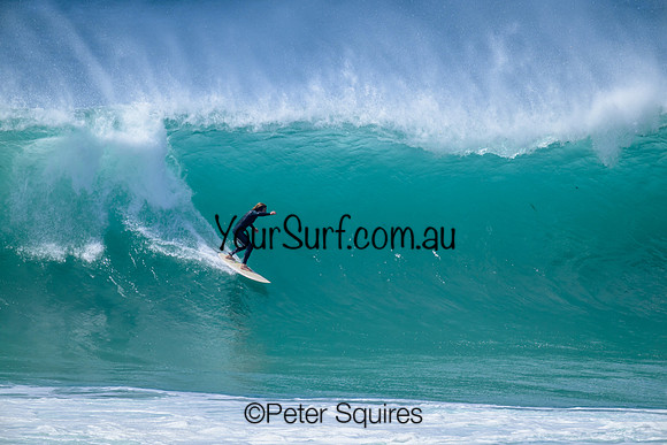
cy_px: 222
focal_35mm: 560
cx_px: 334
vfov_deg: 2.5
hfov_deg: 3.7
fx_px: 10377
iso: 640
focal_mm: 560
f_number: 8
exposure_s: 1/2000
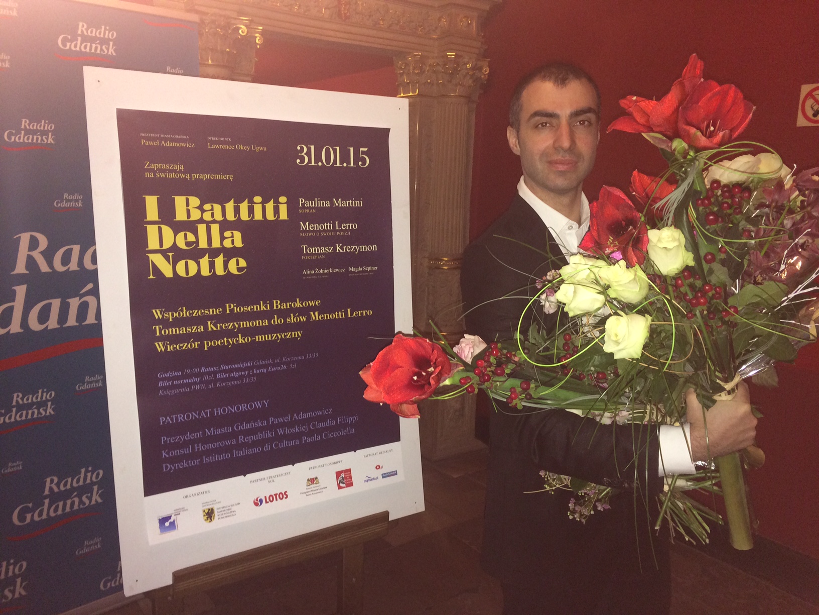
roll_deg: -1.6
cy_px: 308
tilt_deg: -10.4
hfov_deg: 61.7
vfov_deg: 48.2
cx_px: 410
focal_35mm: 29
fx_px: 686
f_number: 2.2
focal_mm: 4.15
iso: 160
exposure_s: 1/16
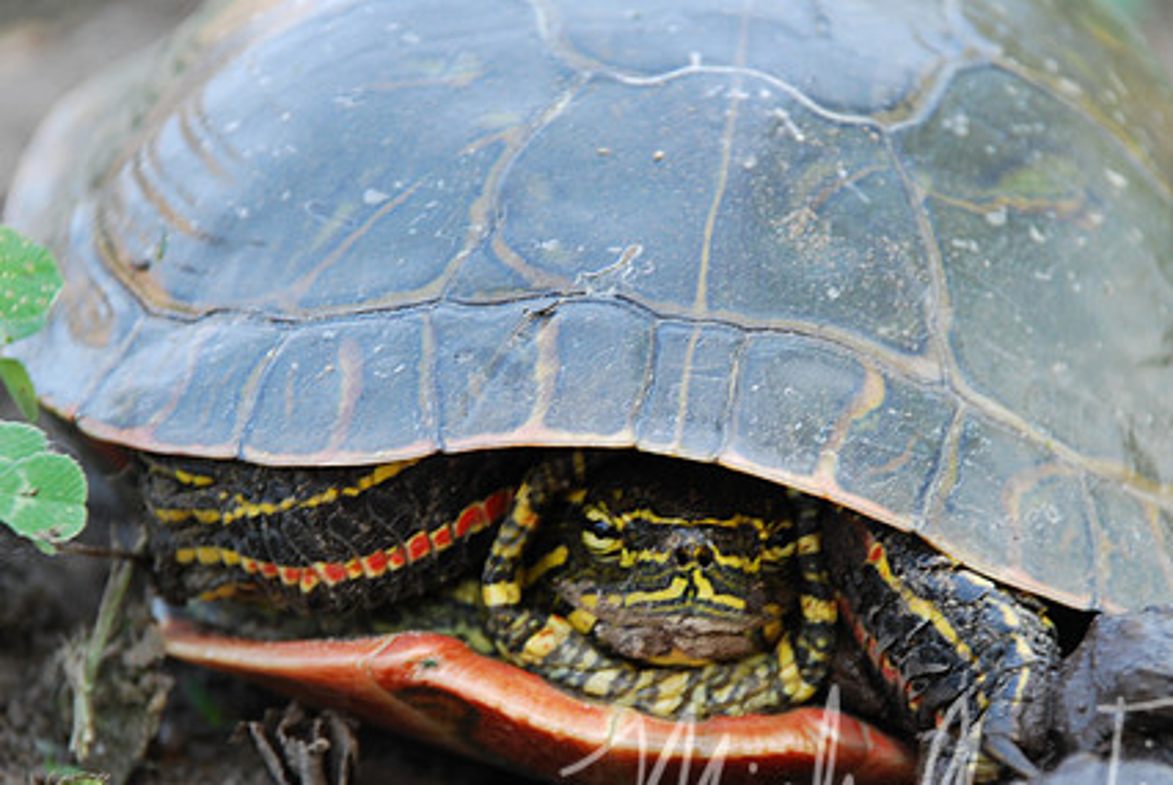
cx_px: 622
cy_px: 529
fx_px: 8992
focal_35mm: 276
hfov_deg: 7.5
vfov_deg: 5.0
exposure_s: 1/50
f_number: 5.6
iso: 400
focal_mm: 135
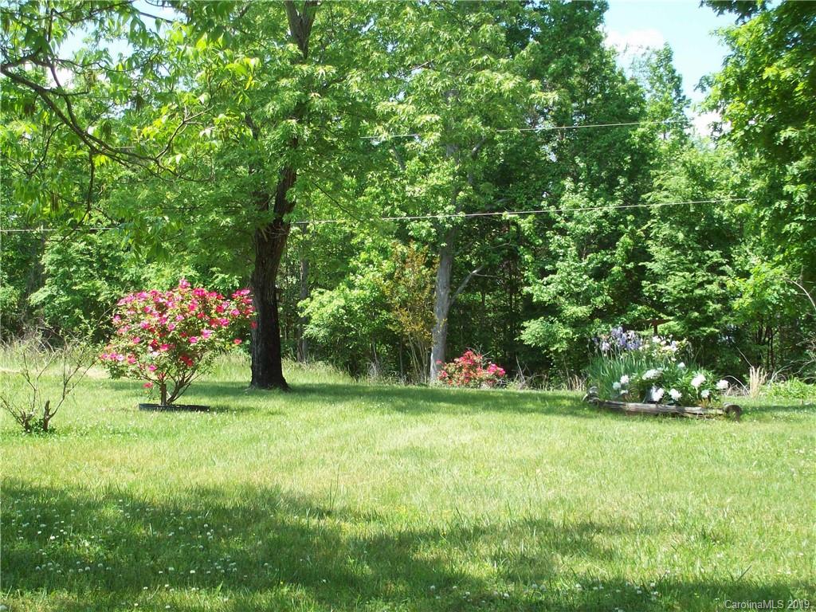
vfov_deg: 21.0
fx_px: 1650
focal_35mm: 70
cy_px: 306
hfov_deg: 27.8
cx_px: 408
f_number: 3.8
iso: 80
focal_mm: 11.6
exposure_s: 1/272
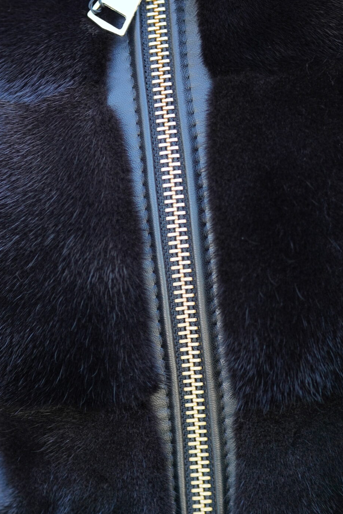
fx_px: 2643
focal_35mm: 185
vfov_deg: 11.1
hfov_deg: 7.4
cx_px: 40
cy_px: 116
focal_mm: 100
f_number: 2.8
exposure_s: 1/250
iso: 250
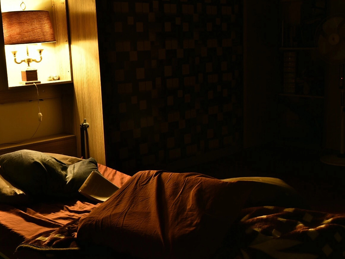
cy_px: 136
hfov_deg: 40.4
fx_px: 468
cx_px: 164
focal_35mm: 47
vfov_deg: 30.9
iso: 160
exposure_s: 25
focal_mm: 35
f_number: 11
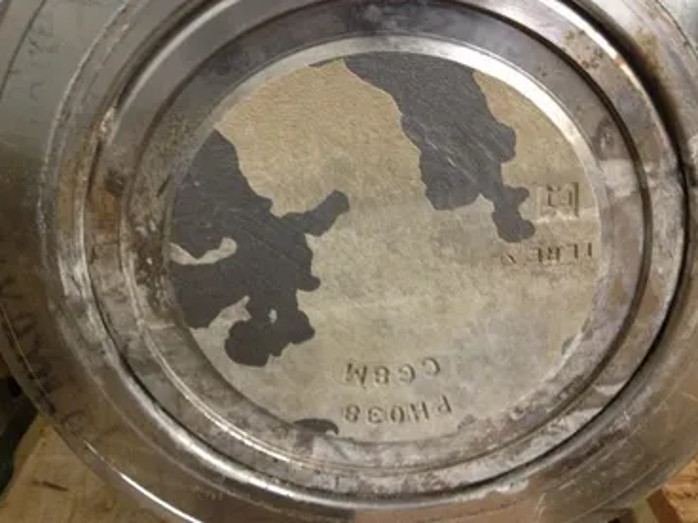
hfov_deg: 49.0
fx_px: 766
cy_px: 246
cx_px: 357
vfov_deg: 37.7
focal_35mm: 38
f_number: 2.4
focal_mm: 4.28
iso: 320
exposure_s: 1/20
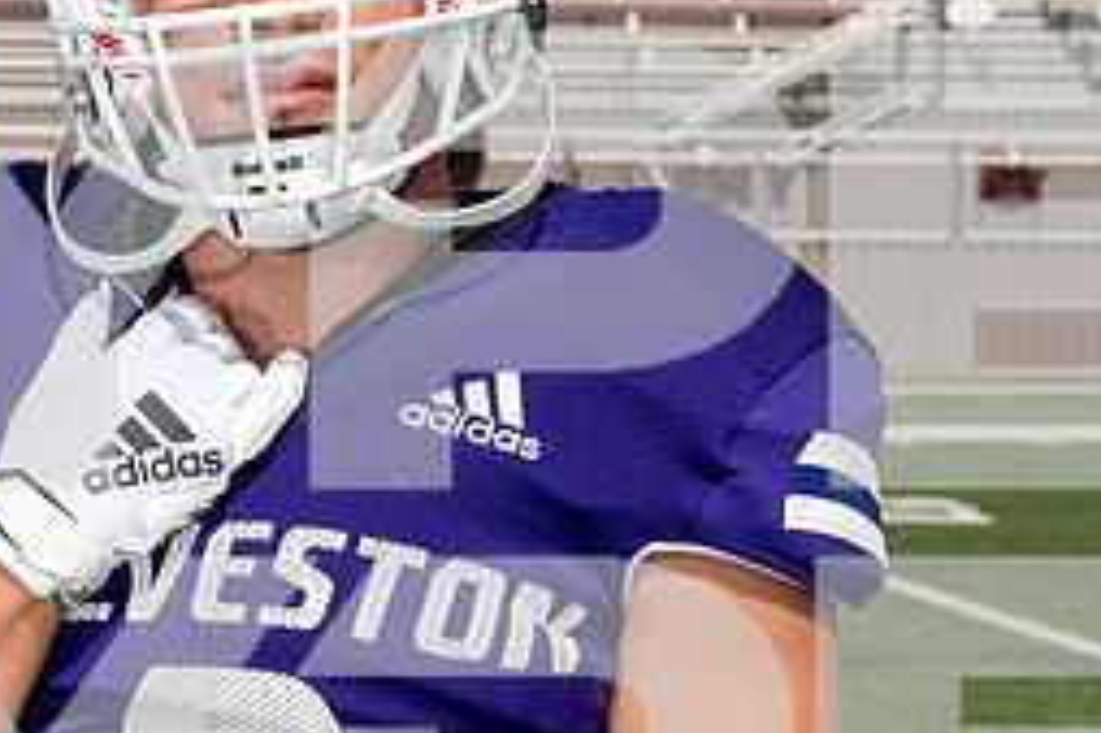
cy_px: 262
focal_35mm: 160
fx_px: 4890
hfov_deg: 12.8
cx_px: 225
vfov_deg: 8.6
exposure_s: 1/250
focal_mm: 70
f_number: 11
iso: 100
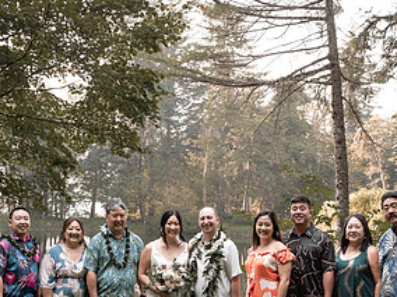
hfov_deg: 35.9
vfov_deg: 27.4
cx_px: 143
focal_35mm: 53
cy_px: 199
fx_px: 608
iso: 200
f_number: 3.5
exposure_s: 1/320
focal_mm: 27
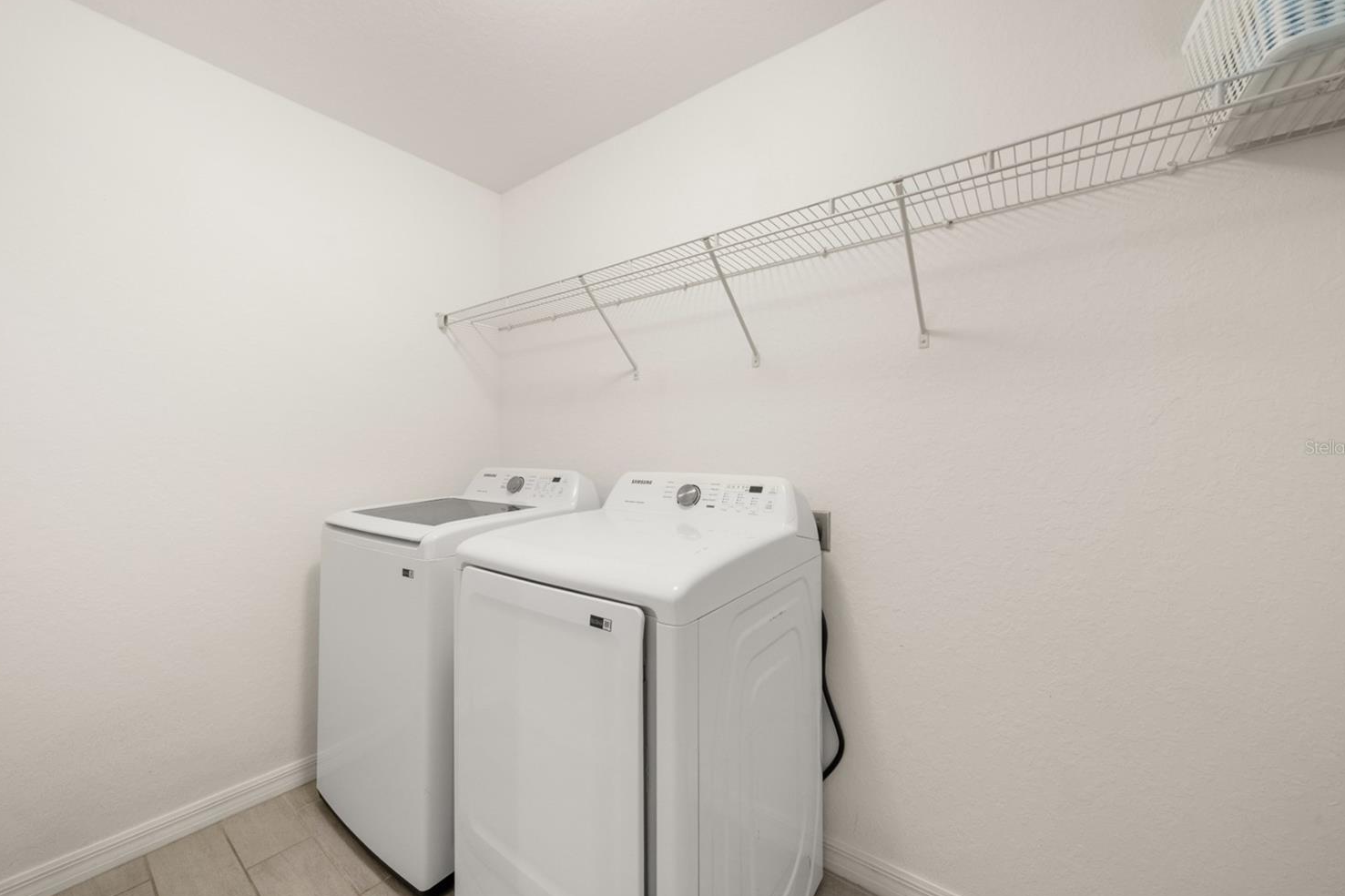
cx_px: 657
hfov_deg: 108.3
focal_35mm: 13
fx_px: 486
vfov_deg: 85.4
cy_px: 447
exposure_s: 1/2
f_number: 11
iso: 400
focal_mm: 12
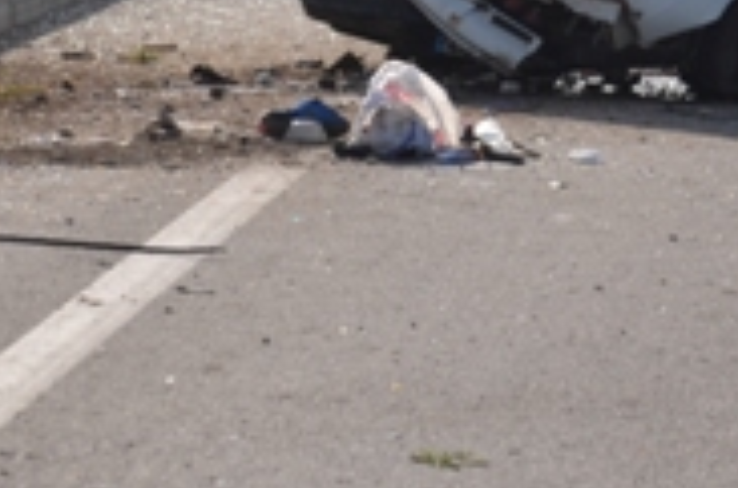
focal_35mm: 262
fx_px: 5357
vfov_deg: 5.2
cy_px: -101
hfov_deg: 7.9
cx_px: 379
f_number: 10
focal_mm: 50
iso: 100
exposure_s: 1/250
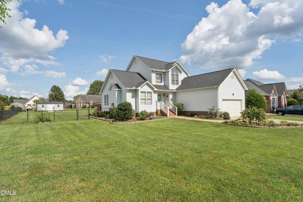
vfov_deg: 66.2
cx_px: 152
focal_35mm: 18
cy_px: 101
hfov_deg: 88.8
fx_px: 155
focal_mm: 18.4
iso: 200
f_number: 9
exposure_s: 1/640
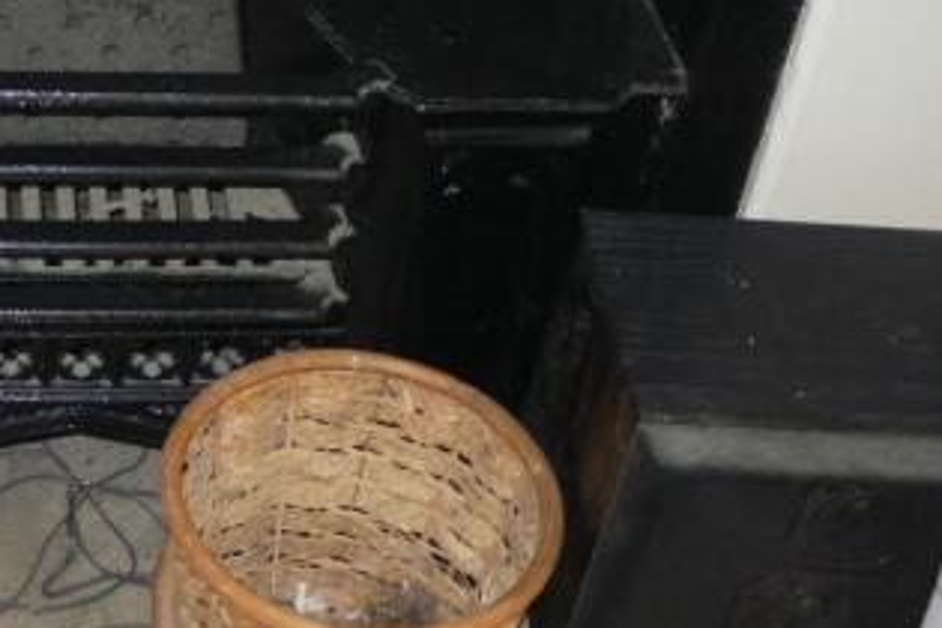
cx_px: 76
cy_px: 4
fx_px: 2067
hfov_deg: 24.8
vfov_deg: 16.9
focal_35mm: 79
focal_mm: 7.5
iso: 100
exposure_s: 1/30
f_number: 3.2
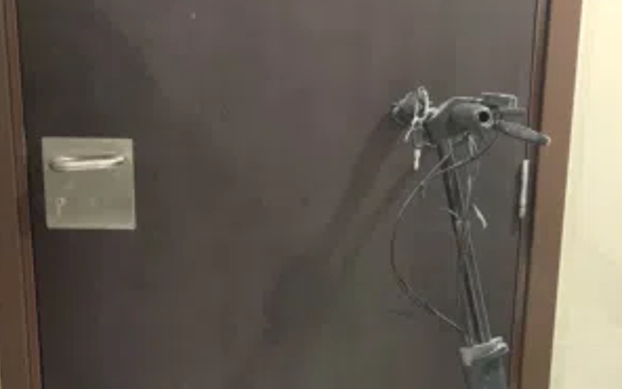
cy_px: 391
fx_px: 1119
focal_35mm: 66
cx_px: 309
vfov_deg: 19.1
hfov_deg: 31.1
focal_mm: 6.19
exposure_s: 1/33.3
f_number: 1.65
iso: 400
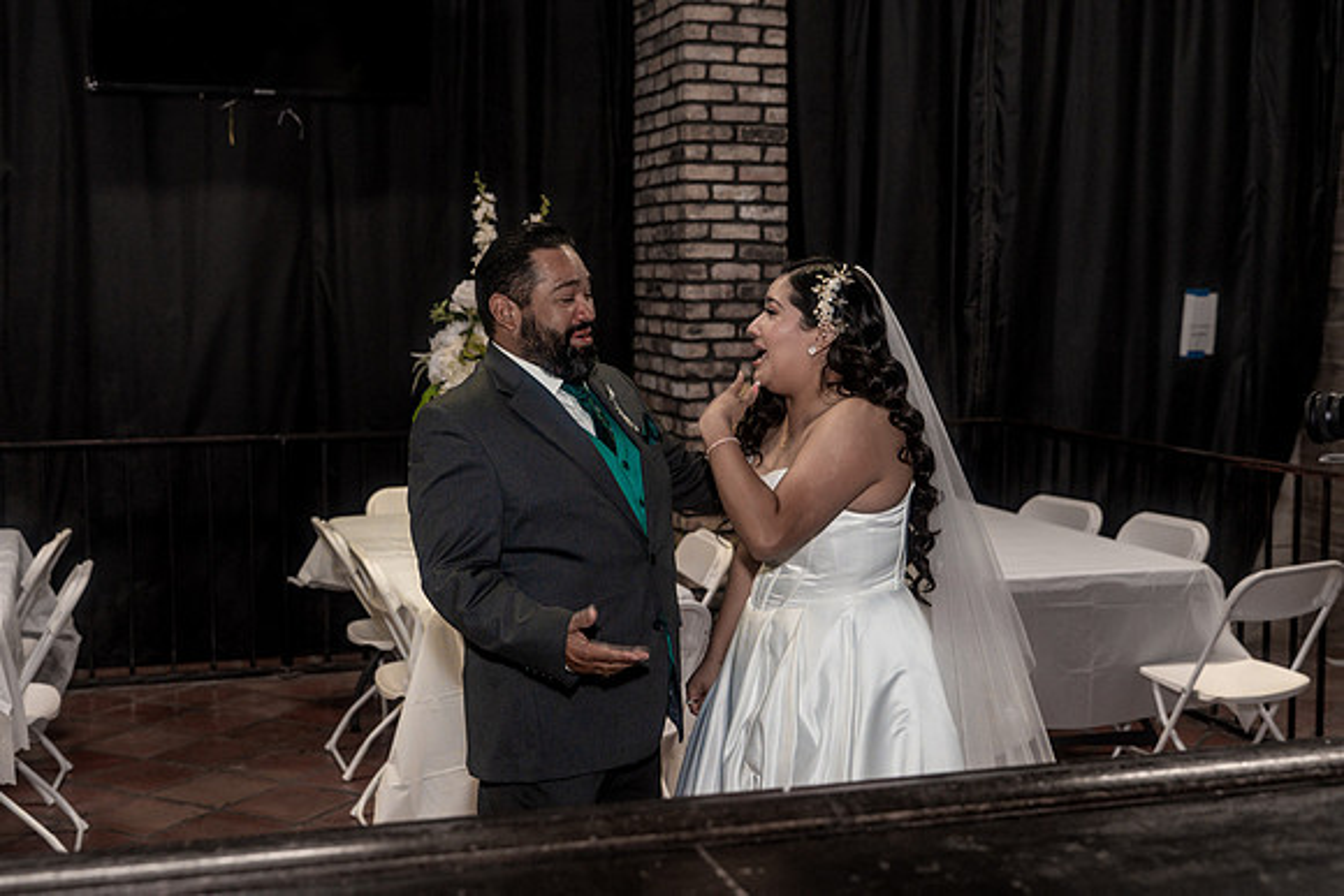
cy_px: 448
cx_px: 672
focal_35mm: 46
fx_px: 1718
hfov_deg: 42.7
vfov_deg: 29.3
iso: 2000
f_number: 4
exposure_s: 1/250
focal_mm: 46
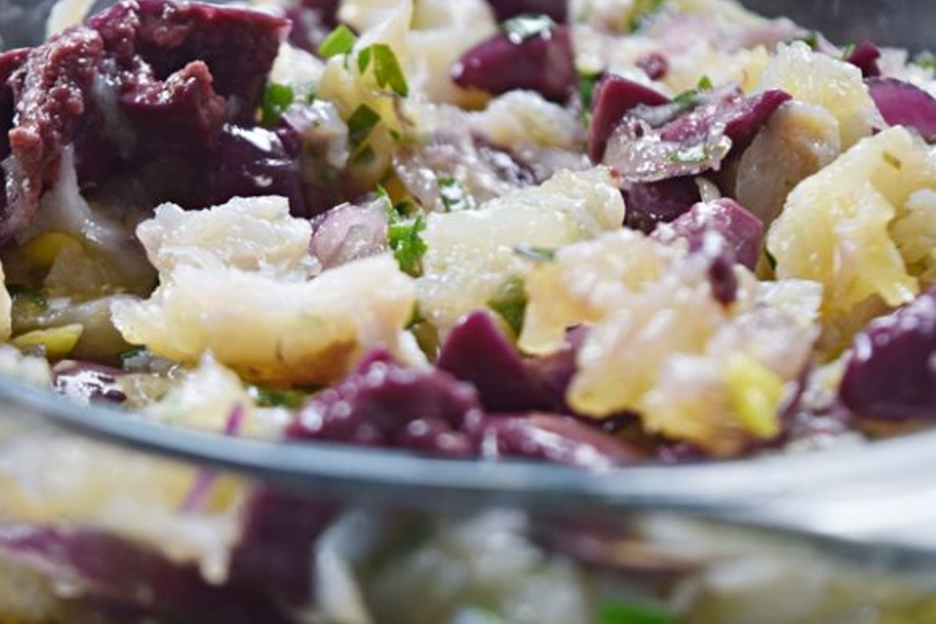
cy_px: 261
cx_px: 397
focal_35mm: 95
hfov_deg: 21.4
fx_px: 2470
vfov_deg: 14.4
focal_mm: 48
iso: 400
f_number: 5.6
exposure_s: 1/125
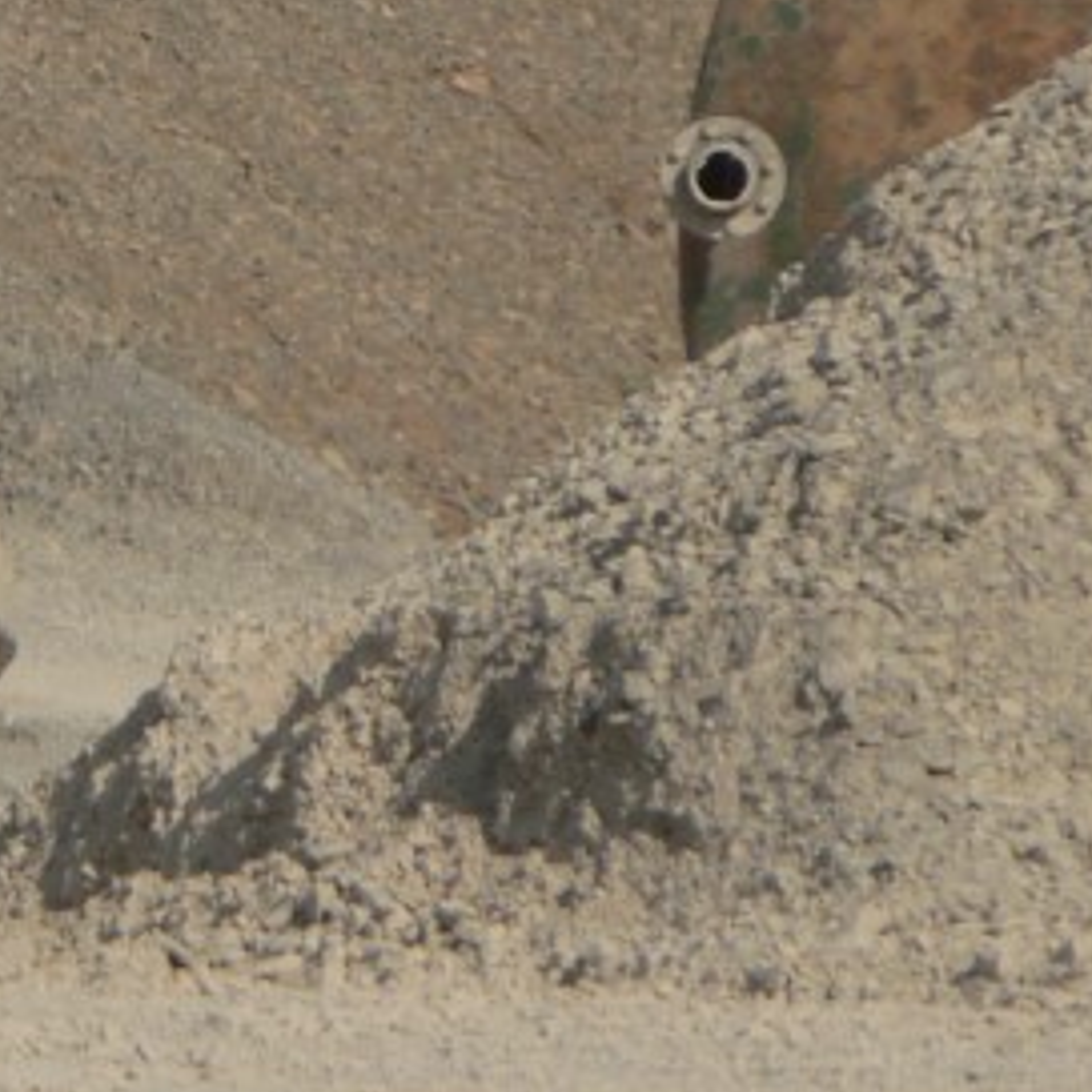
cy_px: 165
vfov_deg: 1.2
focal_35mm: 1439
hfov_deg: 1.2
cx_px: -727
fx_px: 51358
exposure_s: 1/800
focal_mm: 72
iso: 80
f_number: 5.6
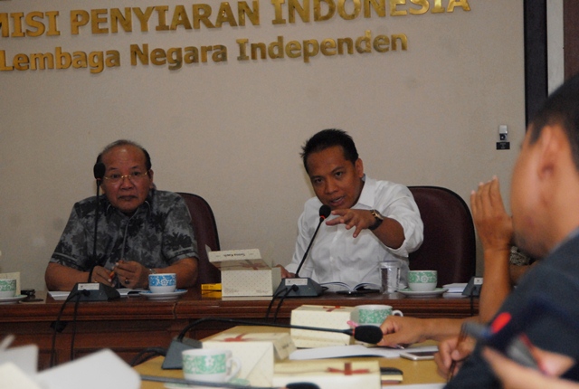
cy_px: 194
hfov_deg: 20.6
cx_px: 290
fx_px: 1596
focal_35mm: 99
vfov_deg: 13.9
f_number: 5.3
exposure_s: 1/100
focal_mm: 66
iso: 800
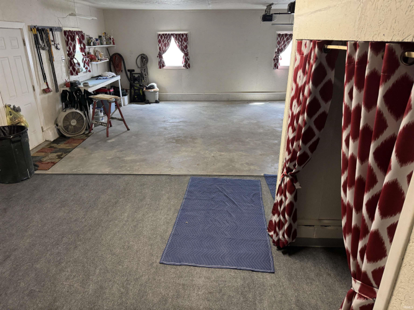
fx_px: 287
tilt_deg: -22.4
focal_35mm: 24
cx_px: 207
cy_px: 155
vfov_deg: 56.8
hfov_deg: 71.6
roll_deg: +0.8
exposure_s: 1/60
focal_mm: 6.76
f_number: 1.78
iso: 500
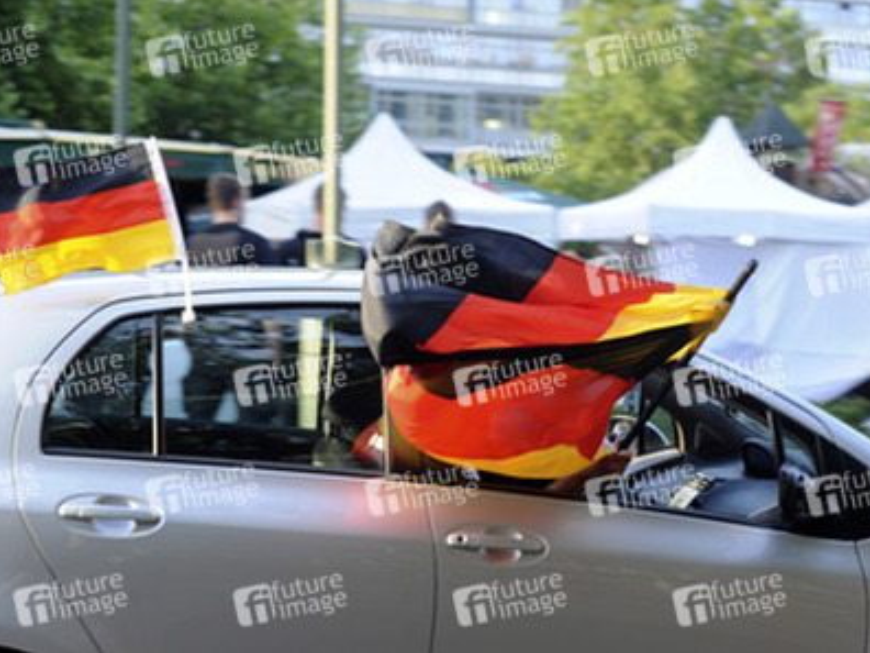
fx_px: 2362
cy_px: 325
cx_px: 451
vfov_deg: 15.7
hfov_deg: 20.9
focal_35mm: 94
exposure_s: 1/320
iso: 1000
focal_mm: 86
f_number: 6.3
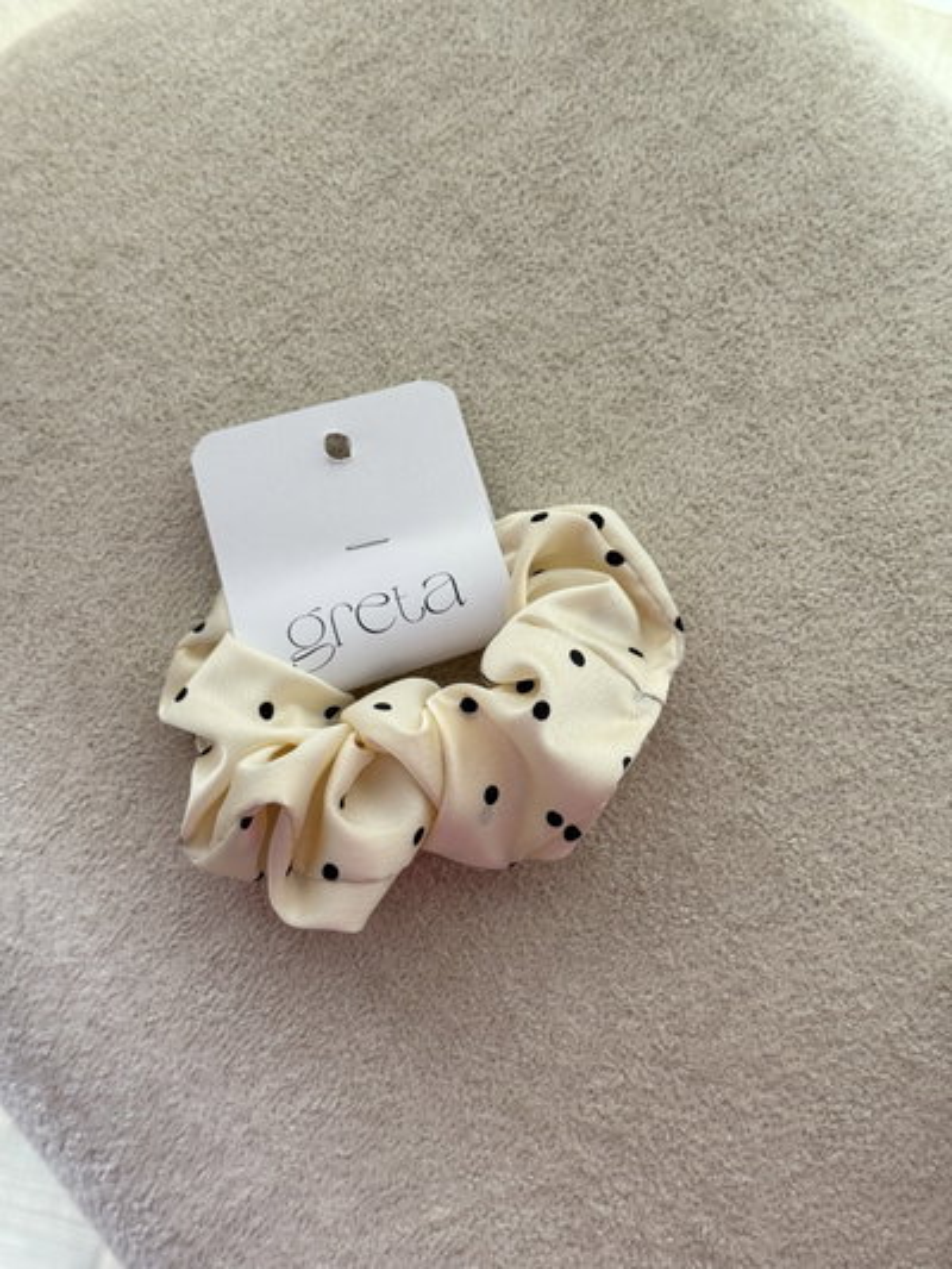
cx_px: 476
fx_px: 1759
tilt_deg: -77.2
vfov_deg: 39.6
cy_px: 634
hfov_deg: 30.3
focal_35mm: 48
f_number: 1.78
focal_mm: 6.76
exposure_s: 1/146
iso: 64
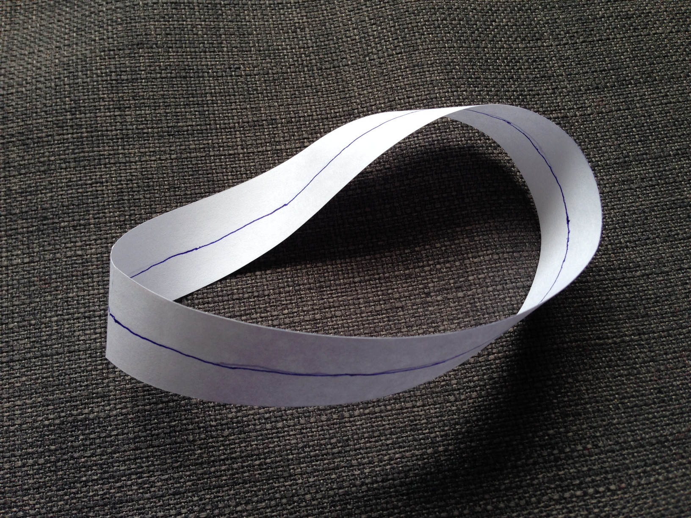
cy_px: 259
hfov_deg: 55.4
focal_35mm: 33
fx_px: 659
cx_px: 346
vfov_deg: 42.9
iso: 64
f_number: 2.4
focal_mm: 4.12
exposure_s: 1/120
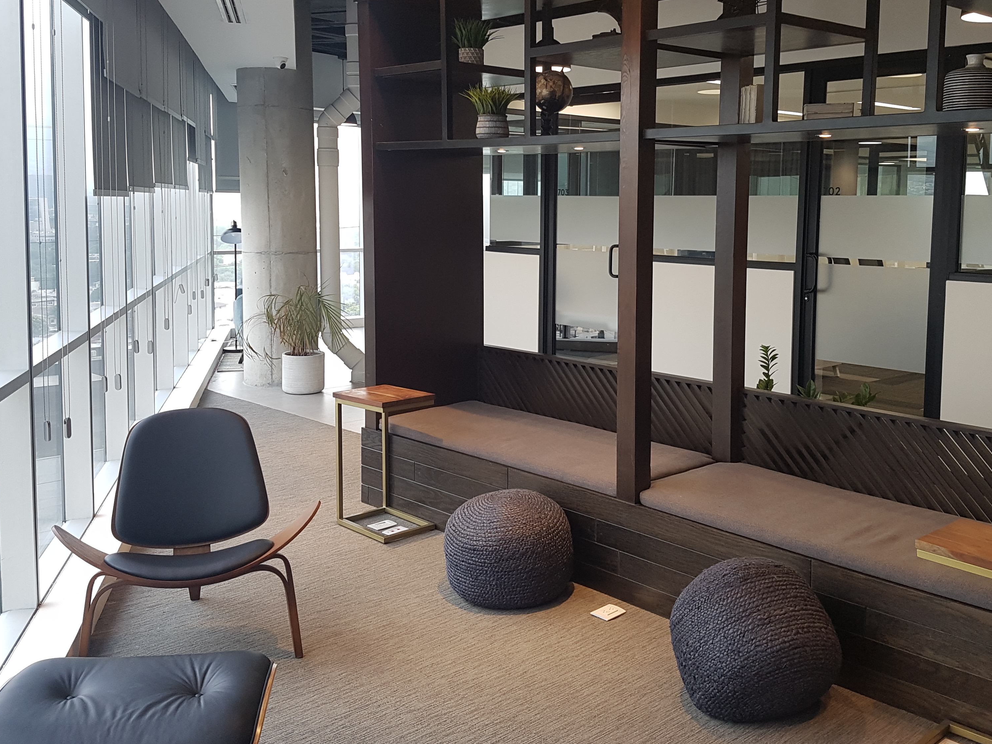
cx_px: 569
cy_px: 266
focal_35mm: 35
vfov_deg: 40.3
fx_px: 1003
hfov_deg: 52.4
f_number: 1.7
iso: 64
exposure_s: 1/60
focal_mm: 4.2
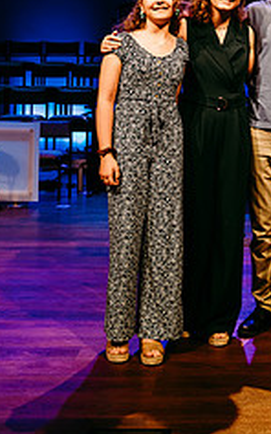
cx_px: 251
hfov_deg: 20.5
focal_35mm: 62
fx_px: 733
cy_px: 40
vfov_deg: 31.4
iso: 1000
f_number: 4
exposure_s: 1/200
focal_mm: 32
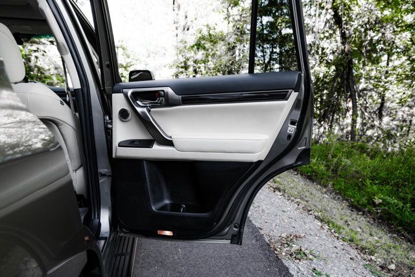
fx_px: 277
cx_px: 208
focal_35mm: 24
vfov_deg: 53.2
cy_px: 138
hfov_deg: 73.7
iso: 1000
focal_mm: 24
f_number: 5
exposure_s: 1/200
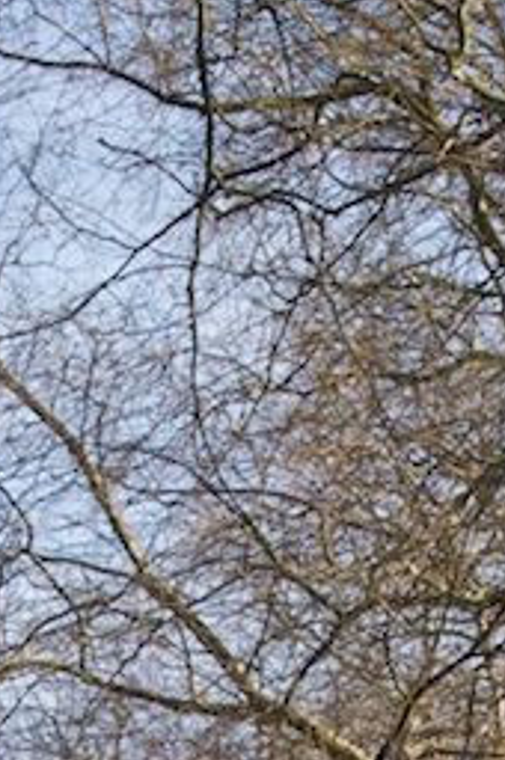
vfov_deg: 9.7
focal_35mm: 204
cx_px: 493
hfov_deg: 6.7
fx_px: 4304
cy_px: 1262
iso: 200
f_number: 8
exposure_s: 1/60
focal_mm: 34
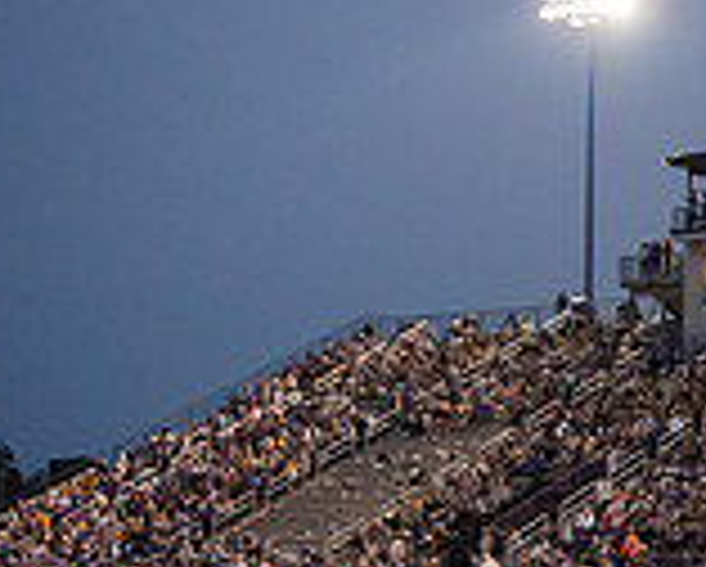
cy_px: 389
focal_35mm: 121
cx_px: 1169
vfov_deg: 12.7
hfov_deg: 14.4
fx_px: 2531
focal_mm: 35
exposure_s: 1/640
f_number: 3.5
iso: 4000
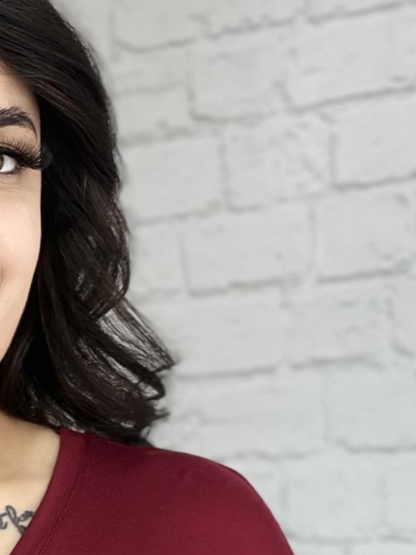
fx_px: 3155
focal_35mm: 197
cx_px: -49
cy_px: 810
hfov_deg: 7.5
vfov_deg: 9.8
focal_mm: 6.86
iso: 80
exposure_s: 1/100
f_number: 1.78
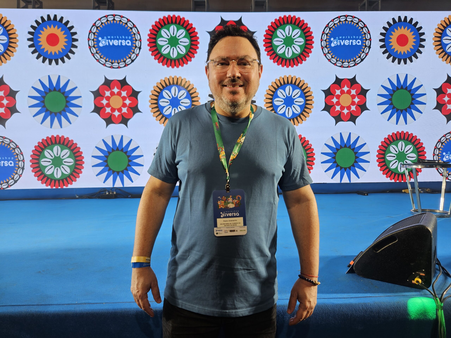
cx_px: 226
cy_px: 169
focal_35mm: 23
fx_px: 300
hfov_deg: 73.9
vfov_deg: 58.9
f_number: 1.8
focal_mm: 5.4
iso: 25
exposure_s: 1/60
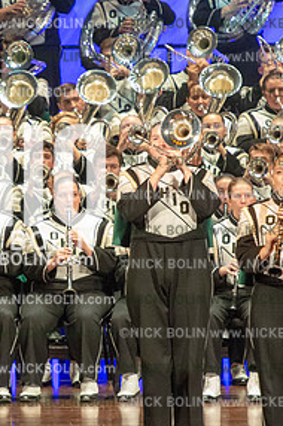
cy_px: 195
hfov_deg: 2.8
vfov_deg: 4.2
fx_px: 5756
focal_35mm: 487
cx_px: 0
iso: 8000
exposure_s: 1/200
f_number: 5.6
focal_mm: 240
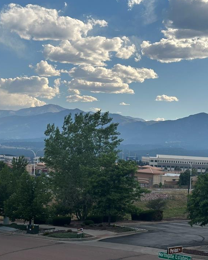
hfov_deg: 22.8
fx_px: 515
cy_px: 124
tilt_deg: +2.4
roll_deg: -3.0
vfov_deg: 28.3
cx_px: 111
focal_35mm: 67
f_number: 1.78
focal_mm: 6.86
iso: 64
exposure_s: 1/3731
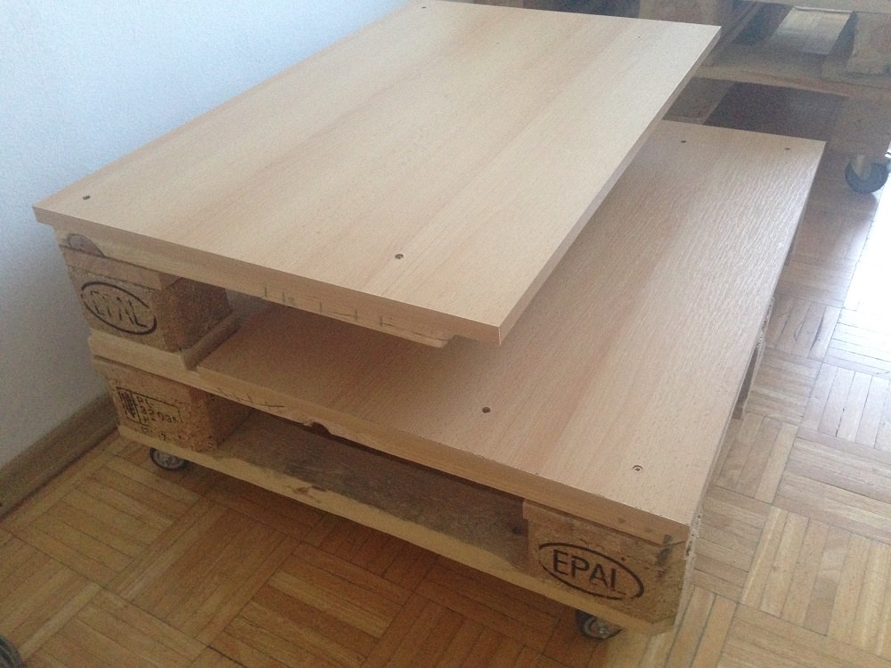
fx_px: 849
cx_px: 446
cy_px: 334
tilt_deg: -34.3
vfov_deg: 42.9
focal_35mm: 33
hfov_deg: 55.4
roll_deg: +4.3
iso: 400
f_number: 2.4
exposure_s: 1/17
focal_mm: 4.12
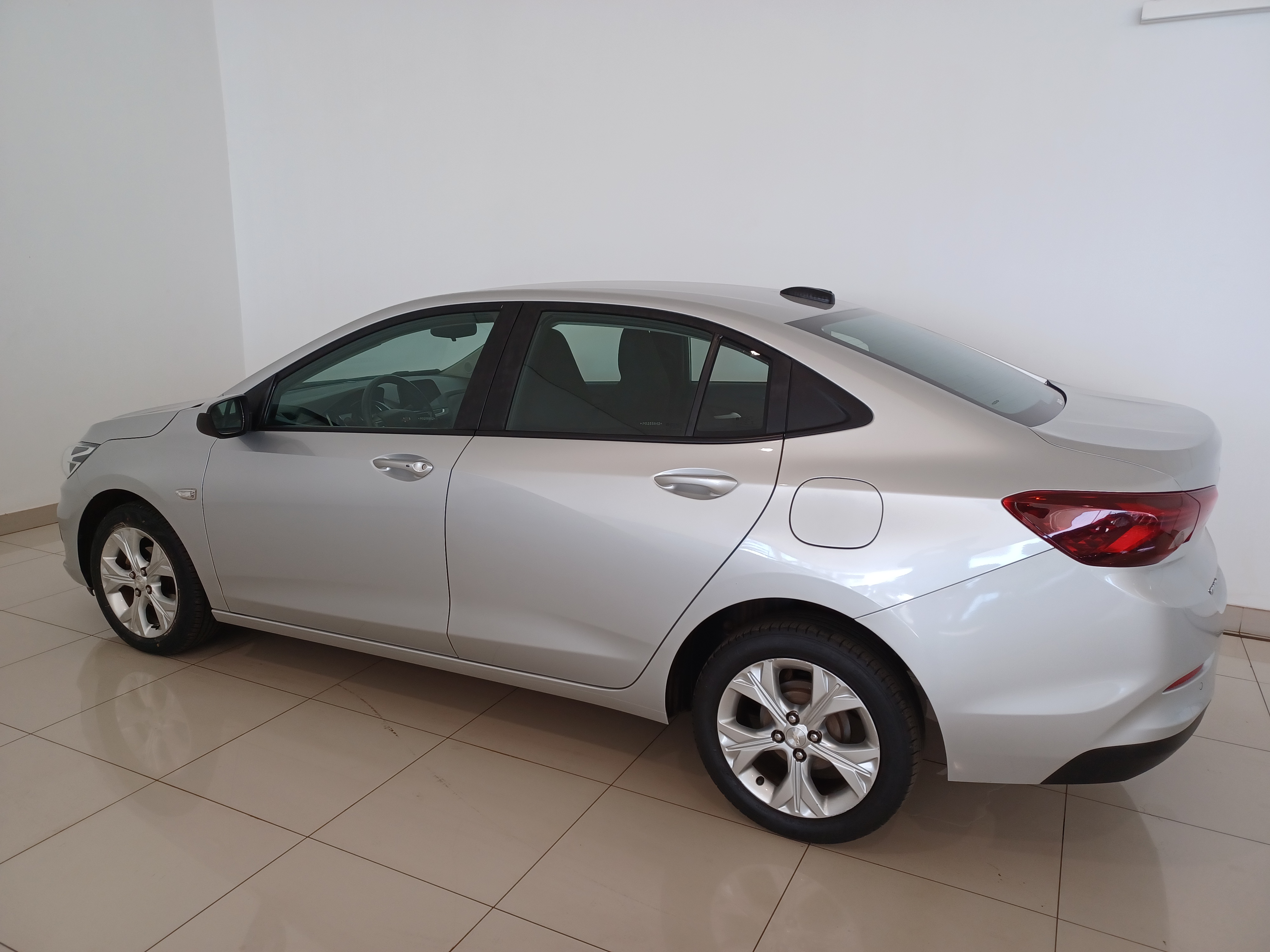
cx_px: 635
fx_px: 917
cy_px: 476
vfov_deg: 54.9
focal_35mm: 25
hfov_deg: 69.4
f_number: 1.8
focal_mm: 4.6
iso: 125
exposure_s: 1/60
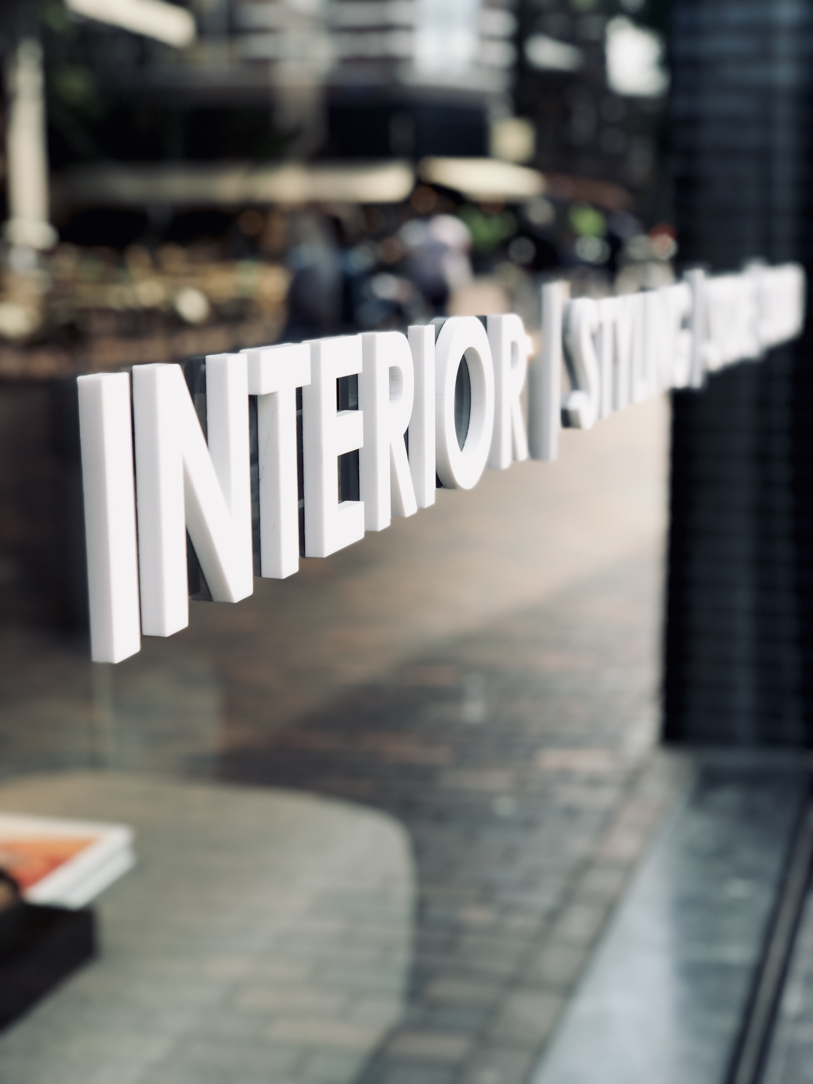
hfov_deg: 28.0
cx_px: 406
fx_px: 1628
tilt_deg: -9.0
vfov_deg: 36.8
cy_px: 542
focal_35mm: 52
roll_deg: +0.3
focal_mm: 6
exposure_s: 1/100
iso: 16
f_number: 2.4
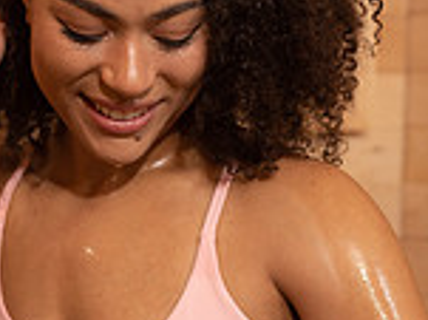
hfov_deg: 13.8
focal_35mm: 143
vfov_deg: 10.3
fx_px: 1767
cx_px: 96
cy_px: 317
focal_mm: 50
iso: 320
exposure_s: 1/100
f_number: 2.8
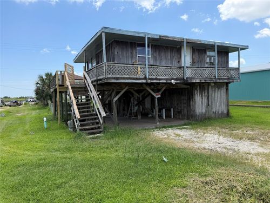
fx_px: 187
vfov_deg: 56.8
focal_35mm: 24
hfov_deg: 71.6
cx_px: 135
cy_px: 102
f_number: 1.78
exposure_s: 1/2525
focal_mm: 6.76
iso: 80
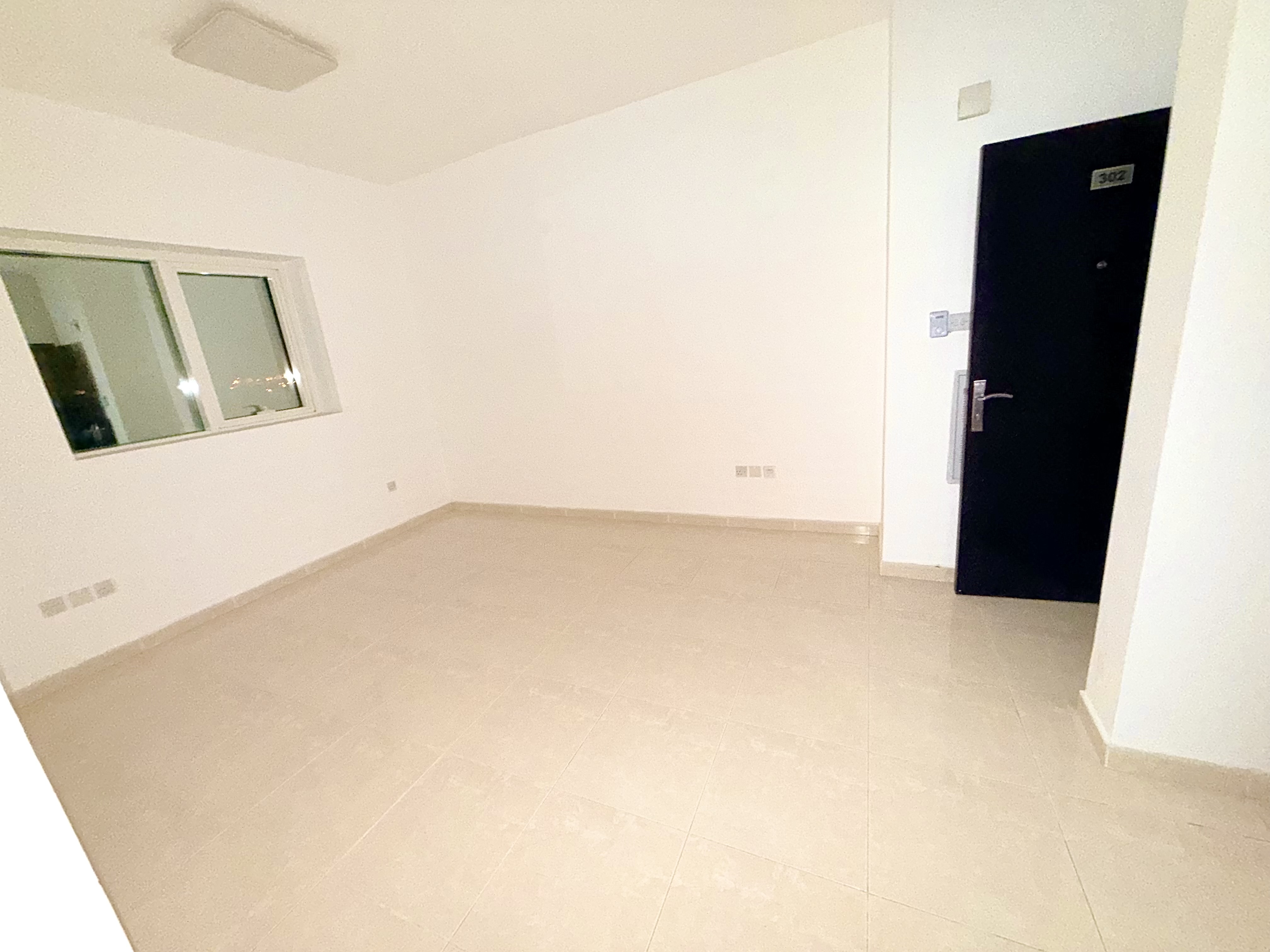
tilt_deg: -14.3
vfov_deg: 85.7
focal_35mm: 14
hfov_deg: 102.1
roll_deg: +6.1
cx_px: 635
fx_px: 514
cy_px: 476
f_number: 2.2
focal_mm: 2.22
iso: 200
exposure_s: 1/18
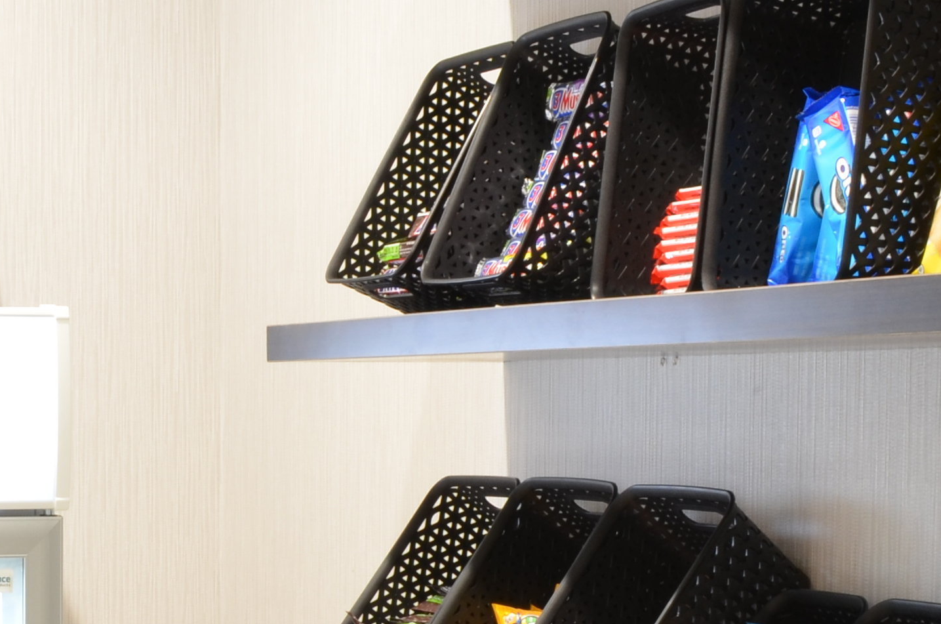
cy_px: 619
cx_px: -7
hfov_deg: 19.3
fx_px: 2687
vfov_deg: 13.1
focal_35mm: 103
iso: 200
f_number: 16
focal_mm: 20
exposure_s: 3
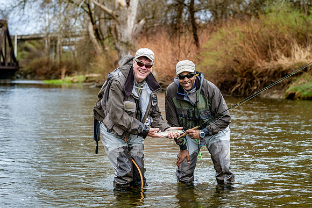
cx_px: 169
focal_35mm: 91
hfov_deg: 22.3
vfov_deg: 15.0
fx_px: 790
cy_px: 95
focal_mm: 56
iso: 160
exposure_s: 1/600
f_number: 2.8
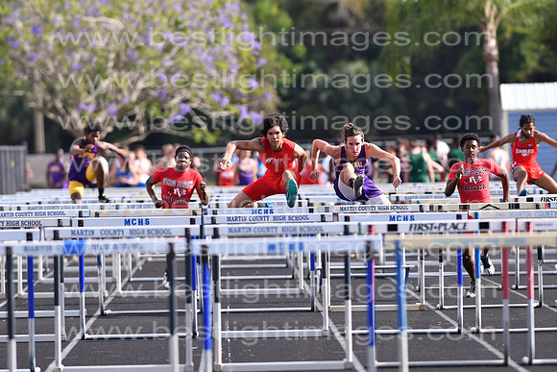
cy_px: 186
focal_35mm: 450
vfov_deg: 3.1
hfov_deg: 4.6
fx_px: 6964
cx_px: 278
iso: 400
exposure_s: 1/2500
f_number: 4
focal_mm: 300
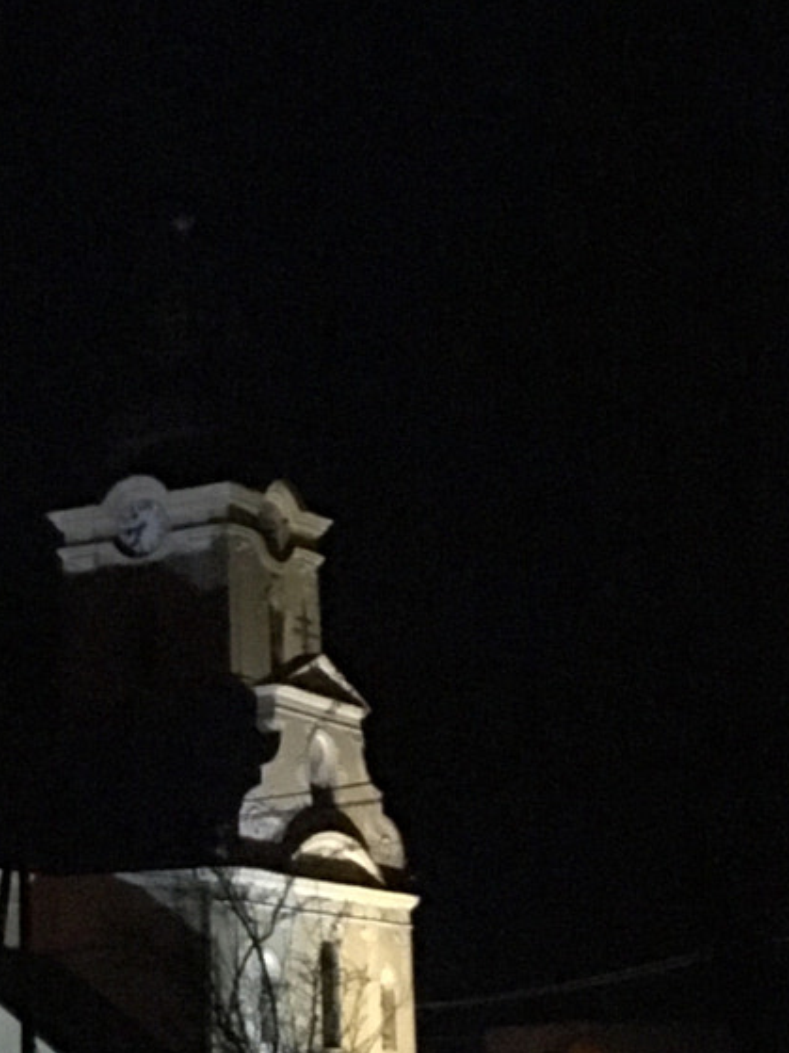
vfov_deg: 23.5
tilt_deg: +13.4
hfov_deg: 17.4
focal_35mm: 83
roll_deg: +0.0
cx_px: 4
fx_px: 2523
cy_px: 597
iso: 2000
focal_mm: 4.15
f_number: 2.2
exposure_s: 1/17
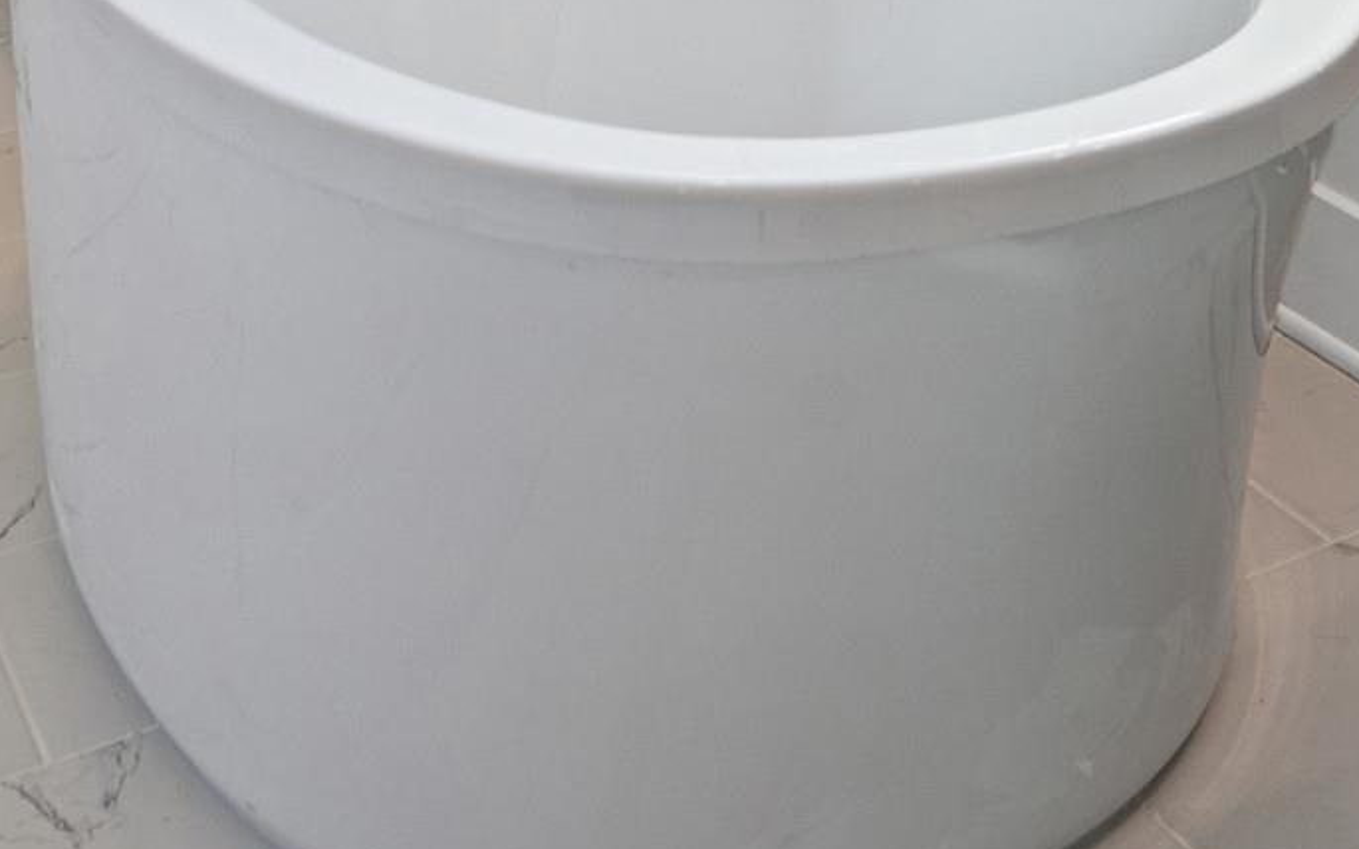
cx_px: 1242
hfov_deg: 28.5
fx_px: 2555
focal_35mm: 69
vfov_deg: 14.7
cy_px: -951
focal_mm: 16
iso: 640
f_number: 8
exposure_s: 1/30
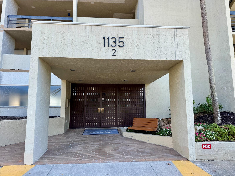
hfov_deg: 71.6
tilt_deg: +7.2
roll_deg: -0.5
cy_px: 88
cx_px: 118
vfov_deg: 56.8
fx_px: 163
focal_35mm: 24
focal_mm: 6.76
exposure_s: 1/943
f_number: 1.78
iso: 80
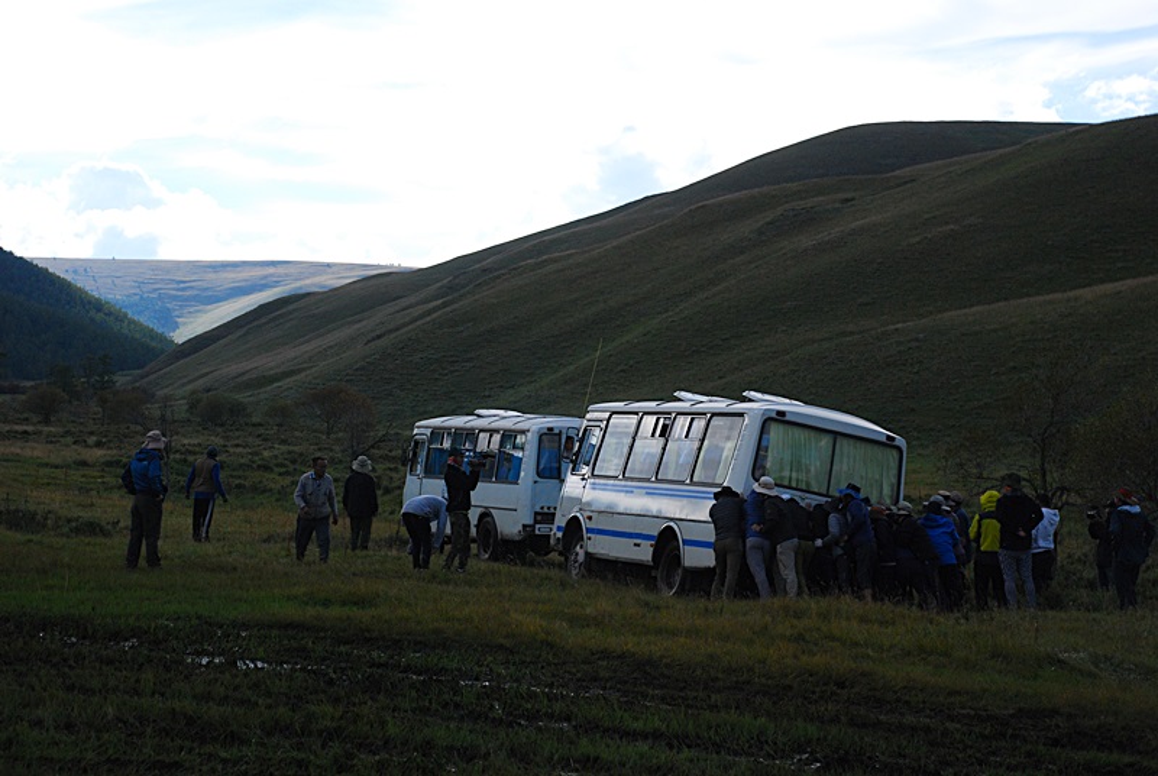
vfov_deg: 14.8
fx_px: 2996
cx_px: 579
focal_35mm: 93
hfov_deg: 21.9
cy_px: 388
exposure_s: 1/1600
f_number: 5.6
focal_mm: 62
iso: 400
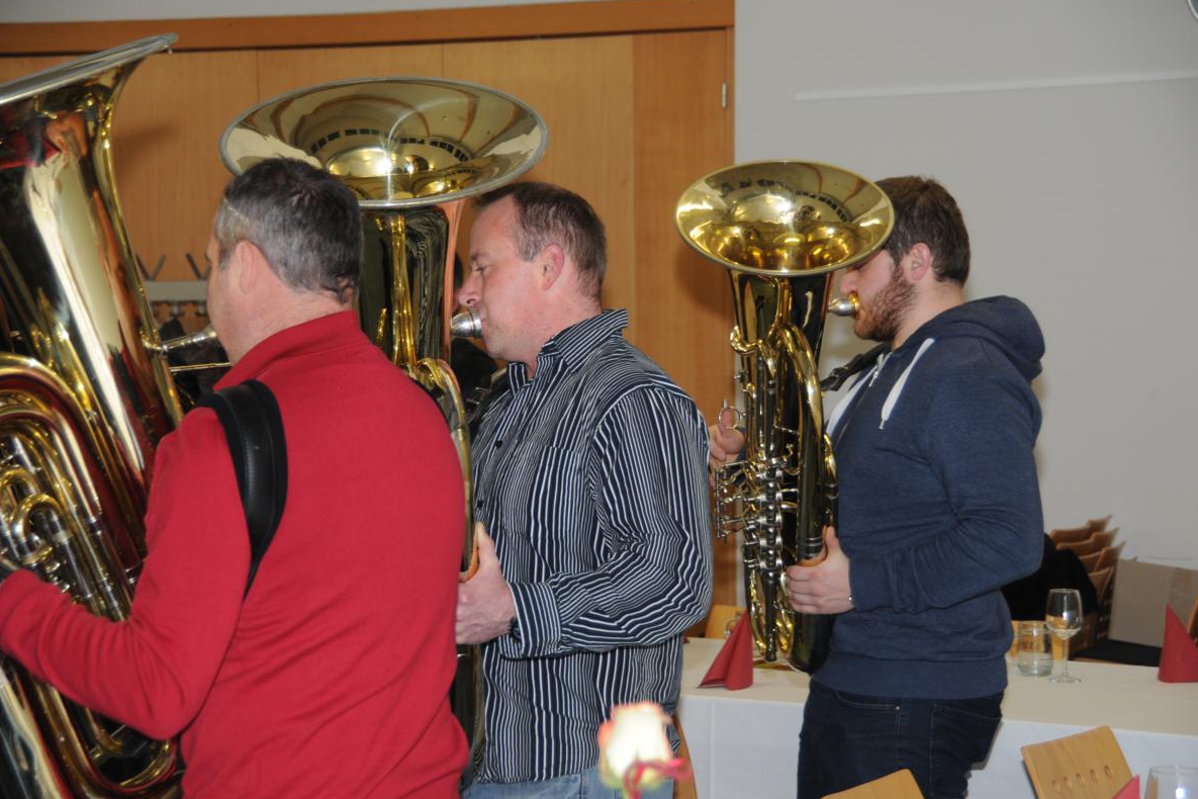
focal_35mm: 88
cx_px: 594
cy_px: 399
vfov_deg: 15.5
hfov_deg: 23.1
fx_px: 2928
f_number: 5
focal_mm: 58
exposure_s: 1/60
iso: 400
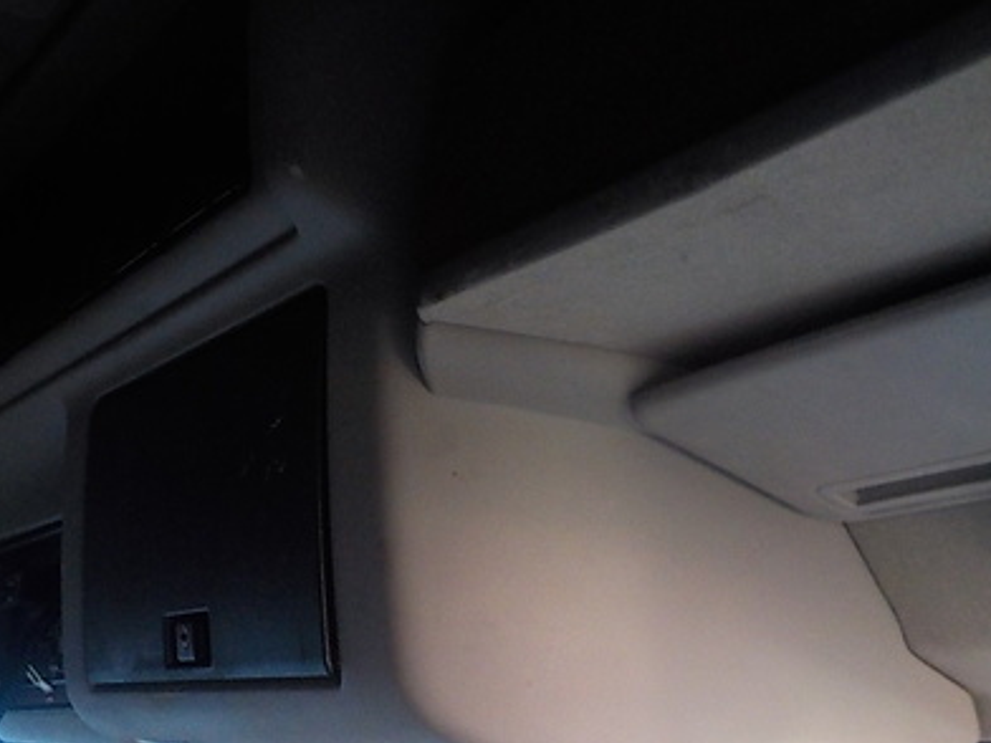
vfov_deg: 29.6
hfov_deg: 38.7
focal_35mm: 49
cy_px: 318
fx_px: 1403
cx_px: 384
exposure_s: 1/25
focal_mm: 4.1
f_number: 3.3
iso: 400
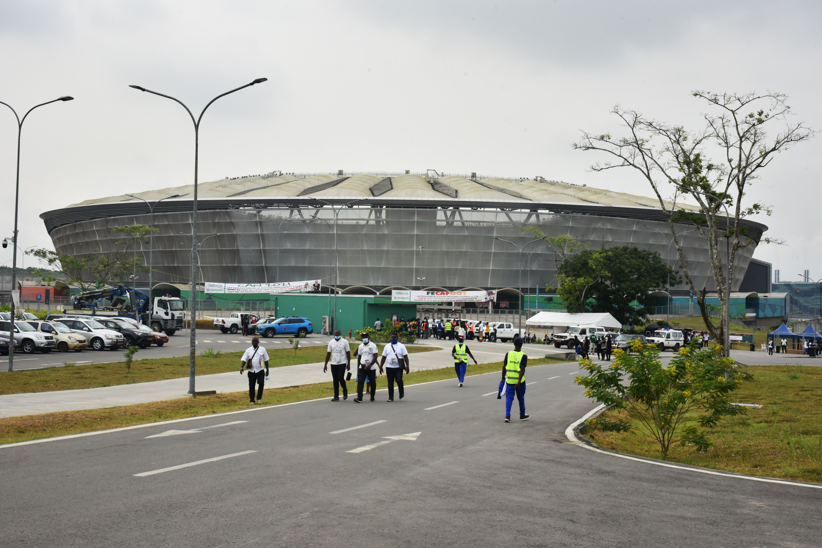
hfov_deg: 48.4
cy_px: 274
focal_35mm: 40
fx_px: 914
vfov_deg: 33.4
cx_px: 411
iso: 500
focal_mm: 40
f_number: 16
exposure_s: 1/200
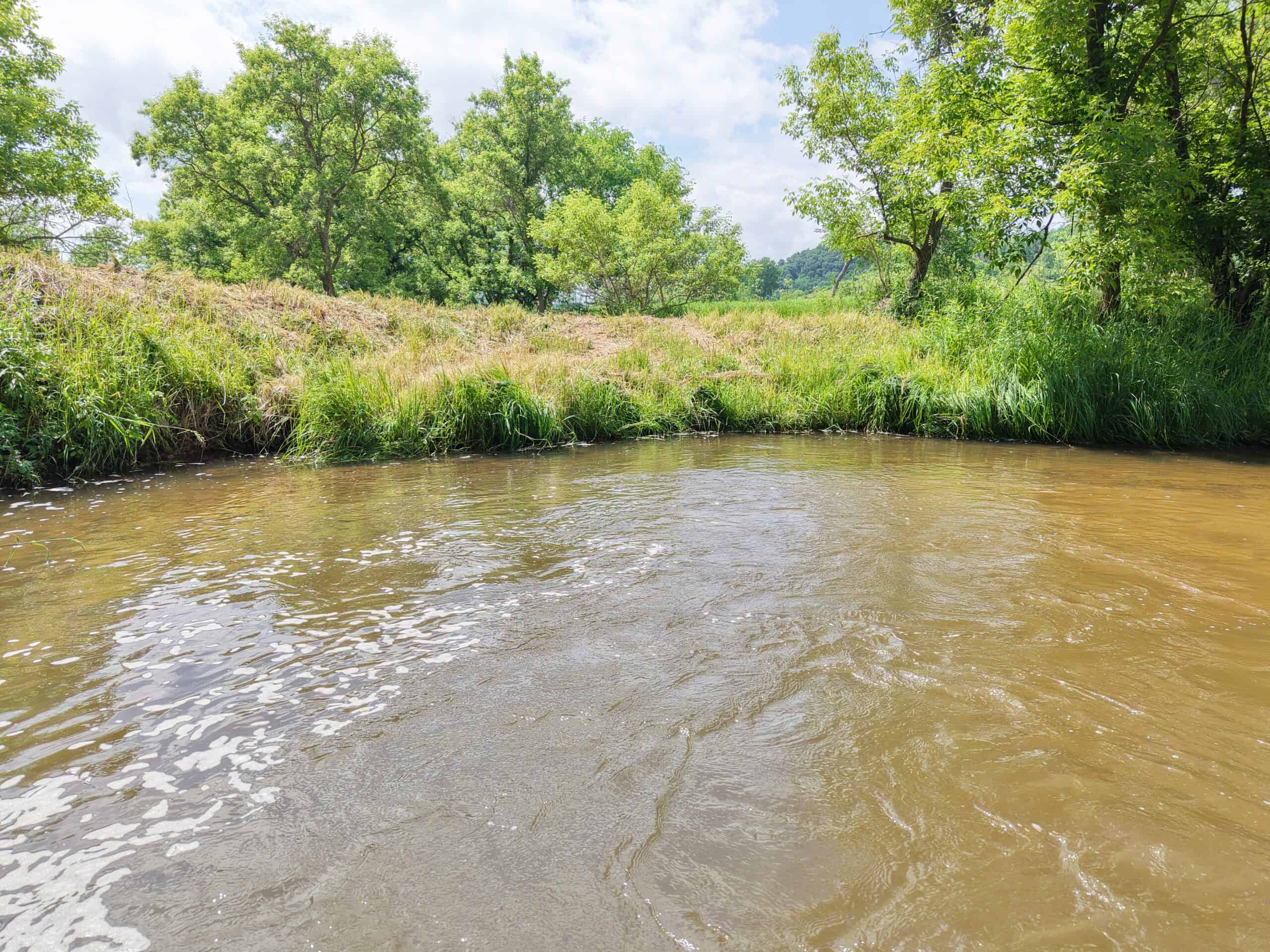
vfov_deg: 56.8
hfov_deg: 71.6
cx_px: 635
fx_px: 881
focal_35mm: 24
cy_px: 476
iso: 410
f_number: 1.8
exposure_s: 1/2500
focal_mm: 8.67
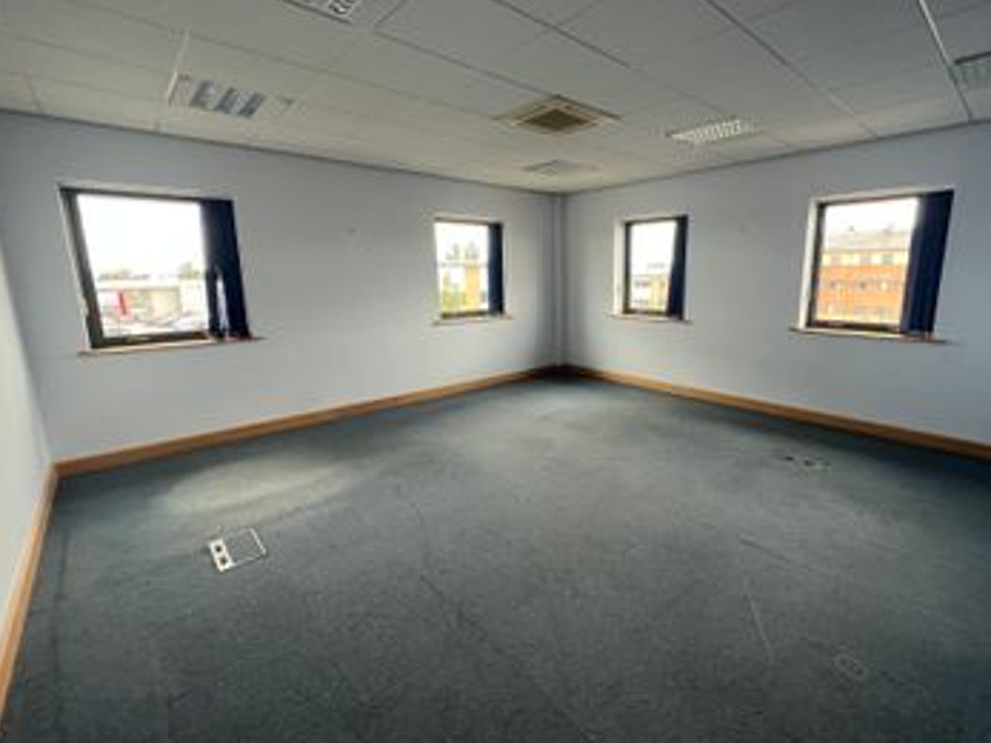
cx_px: 557
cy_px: 360
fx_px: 429
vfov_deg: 81.7
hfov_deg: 97.7
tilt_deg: -10.7
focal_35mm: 15
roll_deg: +0.7
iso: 160
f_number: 1.8
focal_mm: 1.57
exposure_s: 1/99
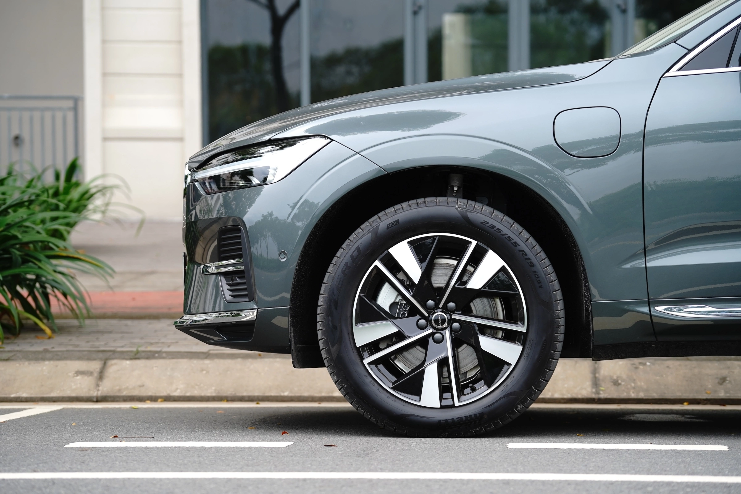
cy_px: 247
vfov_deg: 11.4
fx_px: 2470
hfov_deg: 17.1
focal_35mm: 120
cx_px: 370
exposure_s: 1/500
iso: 250
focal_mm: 120
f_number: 4.5
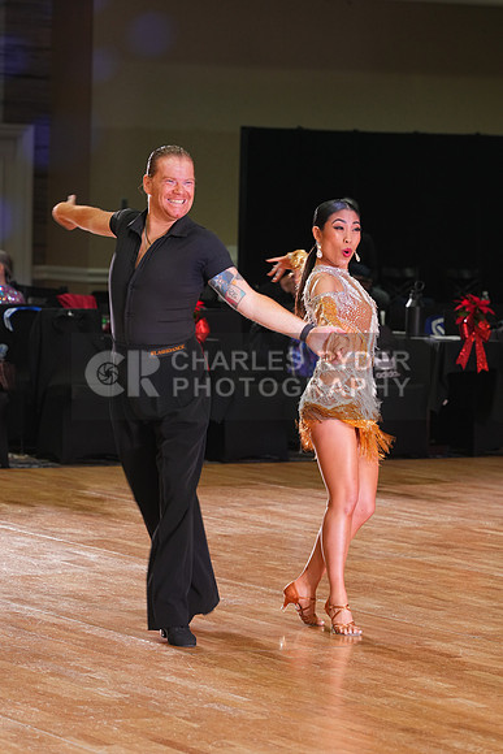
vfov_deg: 14.2
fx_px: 3037
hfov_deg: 9.5
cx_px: 252
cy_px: 377
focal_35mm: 145
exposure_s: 1/60
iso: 1250
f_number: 5.6
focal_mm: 145
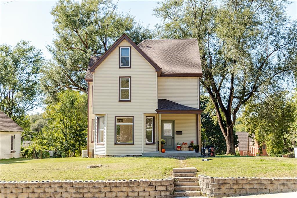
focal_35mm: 46
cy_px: 99
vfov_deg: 29.2
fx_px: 379
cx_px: 148
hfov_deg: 42.8
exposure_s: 1/1250
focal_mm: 46
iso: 100
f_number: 3.2
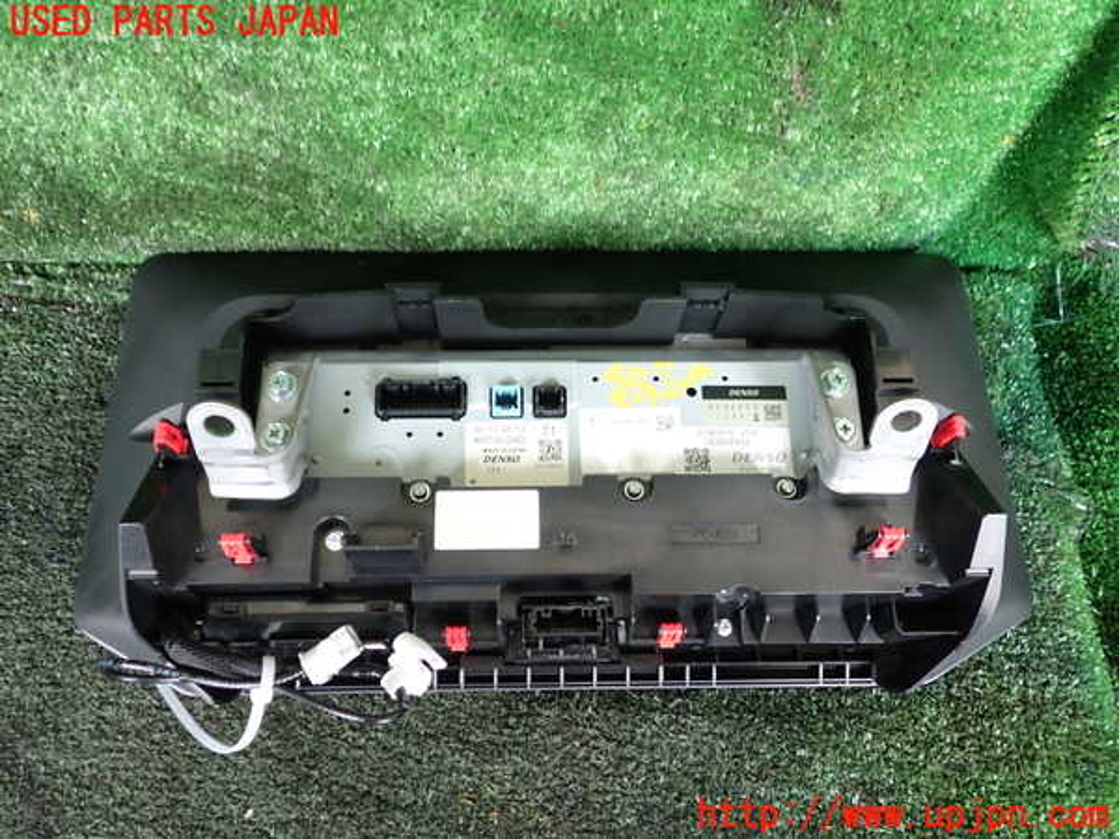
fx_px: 970
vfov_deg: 46.8
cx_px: 560
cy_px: 420
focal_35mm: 30
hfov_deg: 60.0
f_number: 2.3
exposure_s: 1/60
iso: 200
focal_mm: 5.4
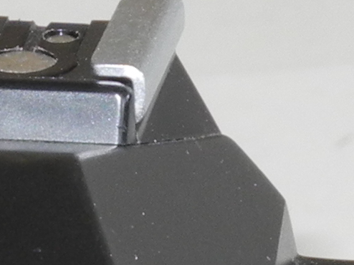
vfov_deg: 2.3
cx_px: -1
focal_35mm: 628
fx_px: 6419
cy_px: 784
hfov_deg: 3.2
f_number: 8
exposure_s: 1/30
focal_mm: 18.1
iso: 200
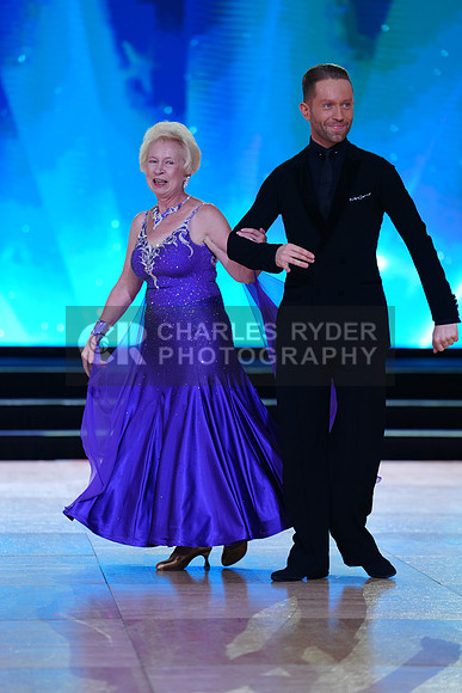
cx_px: 231
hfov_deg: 9.6
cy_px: 346
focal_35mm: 143
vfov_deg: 14.3
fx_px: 2751
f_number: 2.8
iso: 800
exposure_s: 1/500
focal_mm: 143
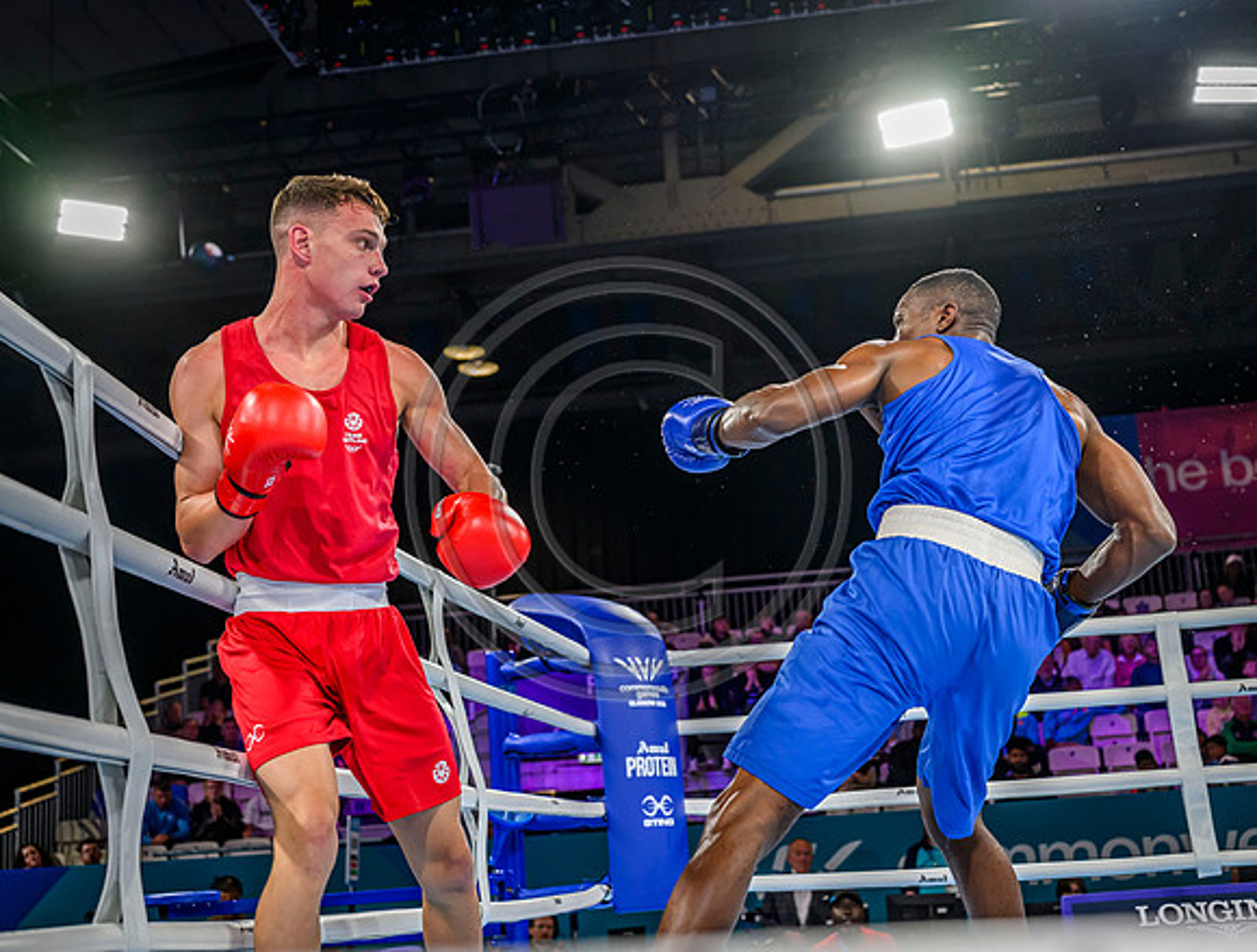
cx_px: 664
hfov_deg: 41.4
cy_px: 466
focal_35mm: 46
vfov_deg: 31.9
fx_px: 1663
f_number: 3.2
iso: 2000
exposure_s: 1/1600
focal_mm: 39
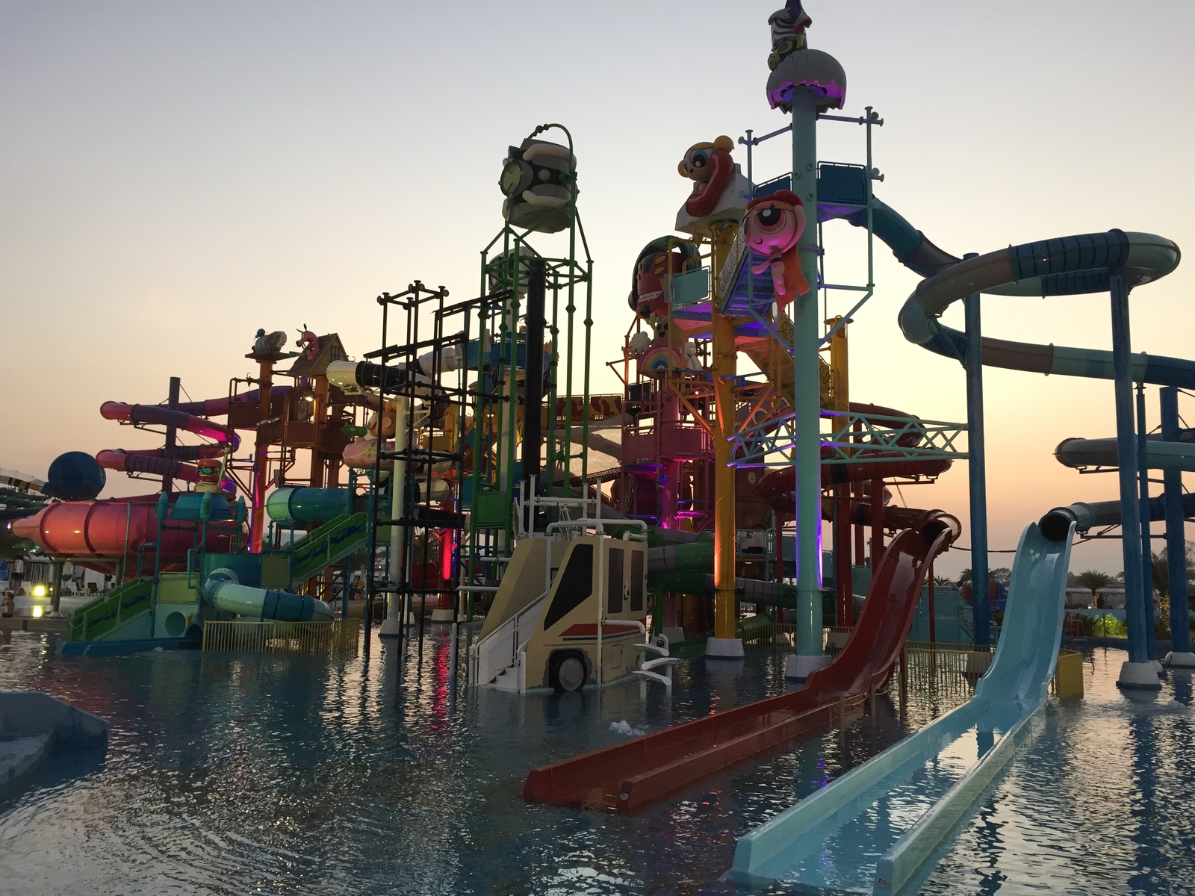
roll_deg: -1.2
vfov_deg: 48.2
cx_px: 598
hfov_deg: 61.7
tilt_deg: +7.4
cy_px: 448
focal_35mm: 29
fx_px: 1001
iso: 32
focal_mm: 4.15
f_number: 2.2
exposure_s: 1/30
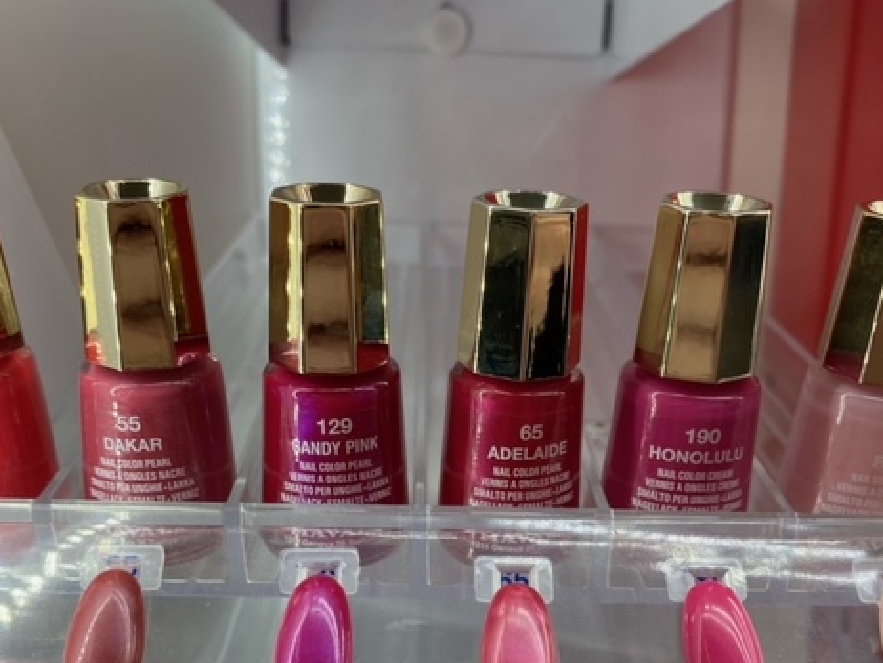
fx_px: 919
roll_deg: +0.2
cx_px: 440
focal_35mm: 36
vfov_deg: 39.1
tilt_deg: -15.5
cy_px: 455
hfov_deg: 51.3
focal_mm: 4.25
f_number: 1.8
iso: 32
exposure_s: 1/181
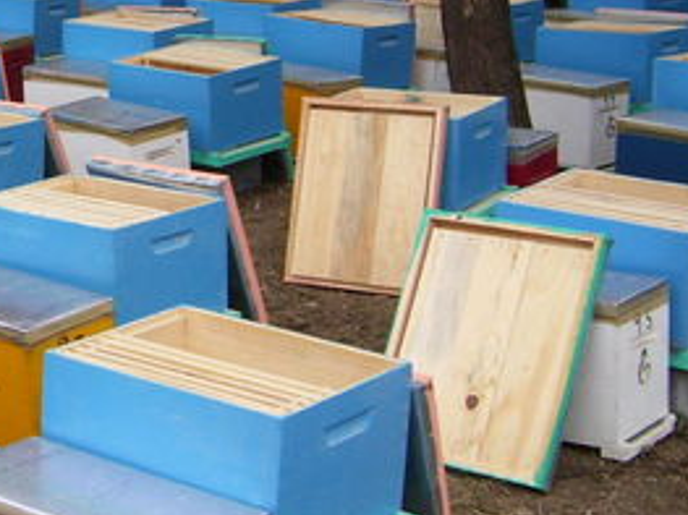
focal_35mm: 90
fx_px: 1788
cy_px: 81
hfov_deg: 20.7
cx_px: -76
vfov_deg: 16.2
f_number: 4.8
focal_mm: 6
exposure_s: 1/500
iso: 160
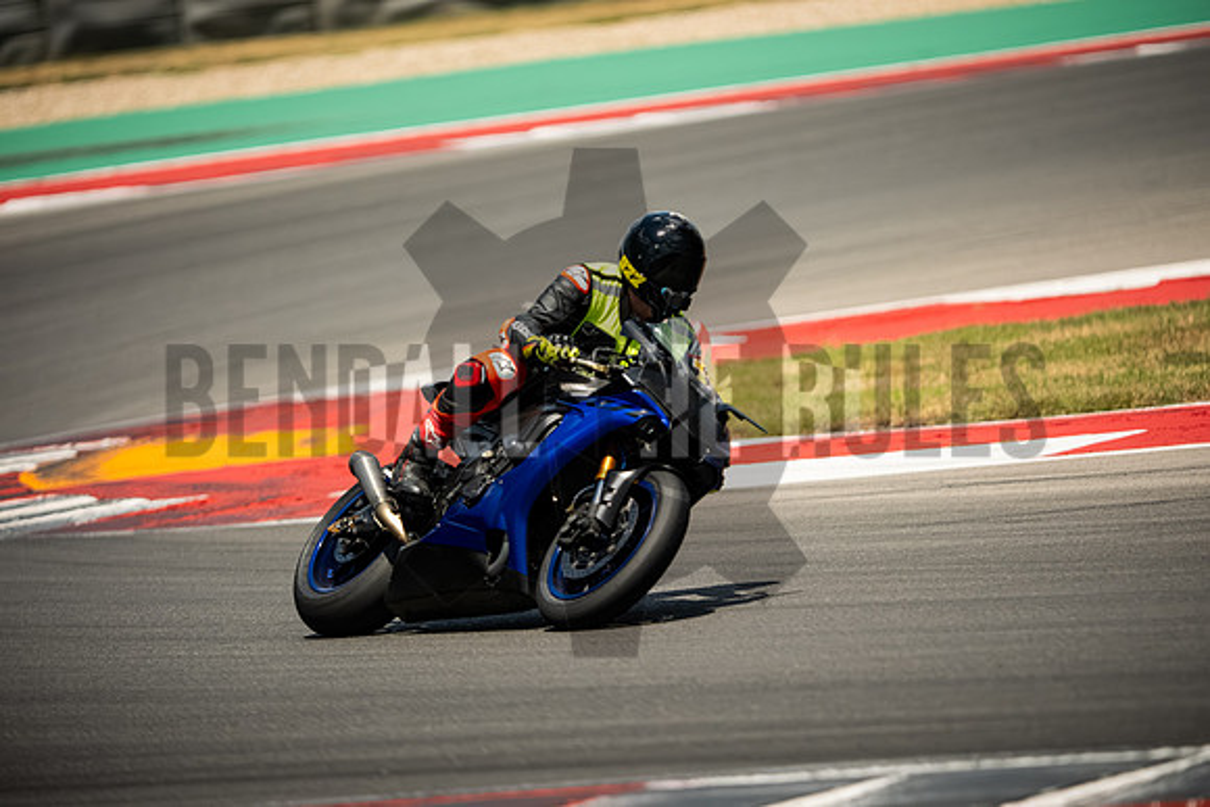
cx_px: 605
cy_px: 404
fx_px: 10085
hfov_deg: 6.9
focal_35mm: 300
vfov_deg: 4.6
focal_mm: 200
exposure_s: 1/2000
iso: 2000
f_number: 2
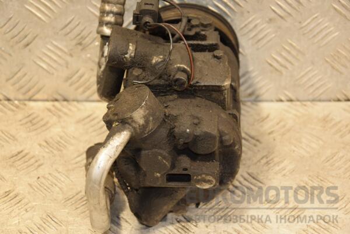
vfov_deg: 13.8
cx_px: 175
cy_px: 117
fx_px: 962
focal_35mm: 99
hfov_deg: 20.6
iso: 800
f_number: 5.3
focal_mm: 66
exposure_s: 1/100
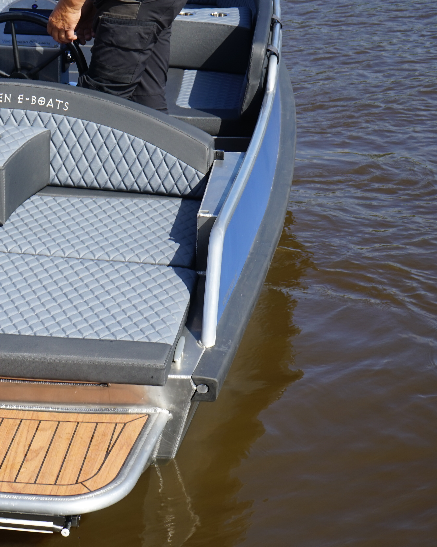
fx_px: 1455
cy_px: 305
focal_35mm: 90
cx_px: -38
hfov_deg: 16.6
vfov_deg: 21.3
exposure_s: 1/125
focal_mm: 53
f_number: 10
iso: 100
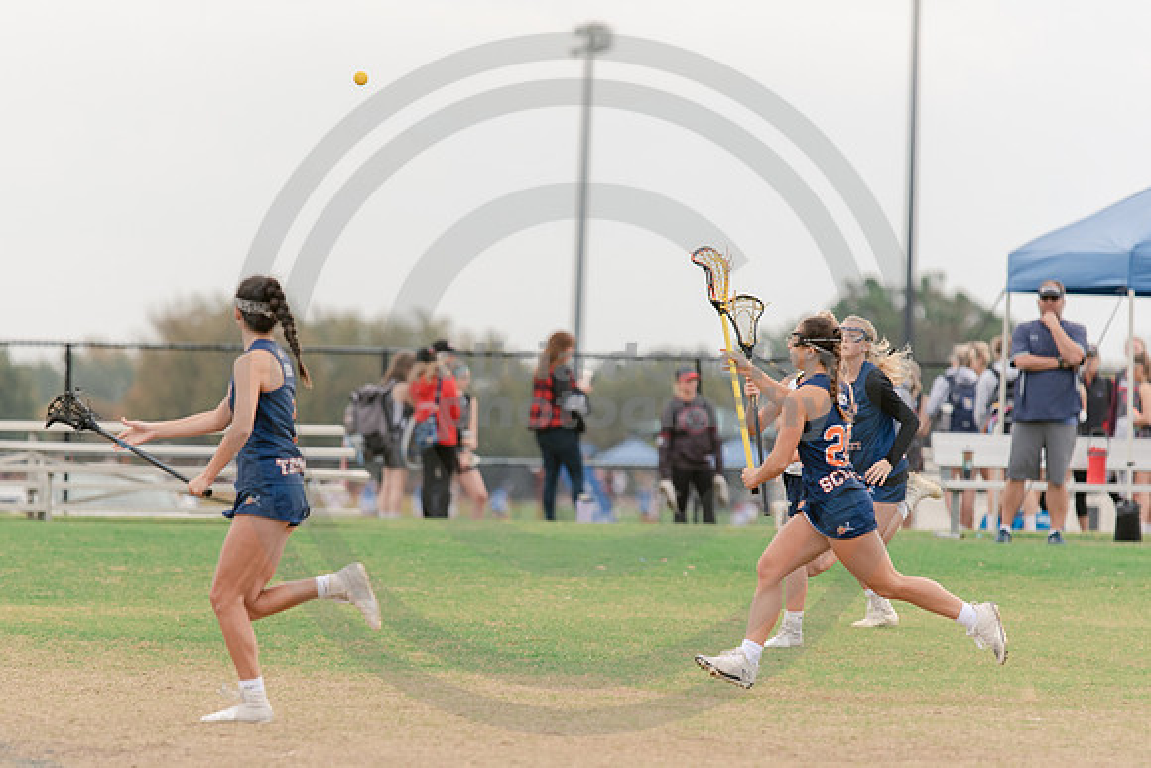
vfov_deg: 4.4
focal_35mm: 316
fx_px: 10101
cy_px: 510
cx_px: 536
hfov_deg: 6.5
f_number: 2.8
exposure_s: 1/1250
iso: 250
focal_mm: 200
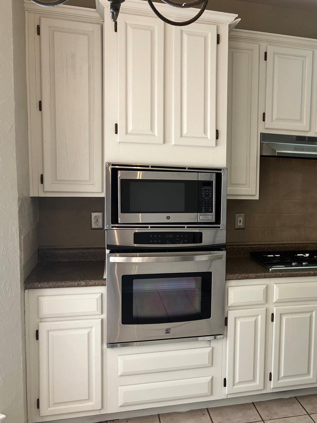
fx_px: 501
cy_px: 223
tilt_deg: -7.3
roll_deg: -2.6
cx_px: 302
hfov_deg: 32.8
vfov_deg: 45.8
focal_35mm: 41
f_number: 1.8
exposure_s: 1/120
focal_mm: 3.99
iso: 40
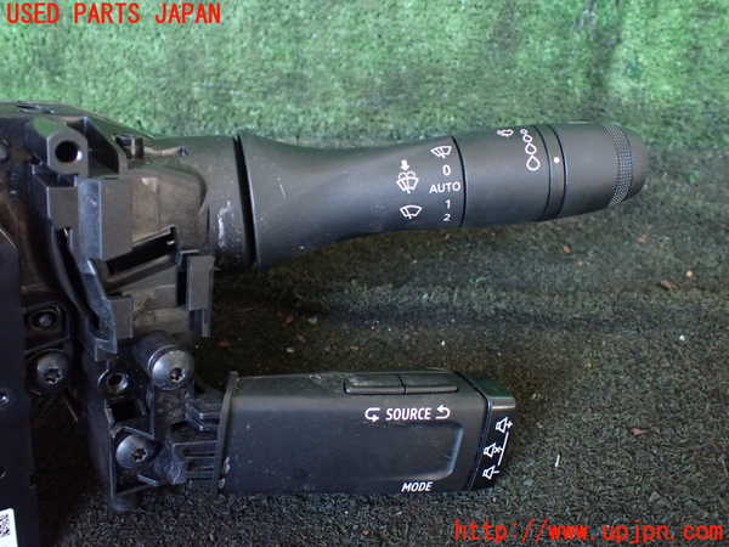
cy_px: 274
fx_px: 632
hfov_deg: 60.0
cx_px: 364
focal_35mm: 30
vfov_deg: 46.8
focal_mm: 5.4
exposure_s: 1/100
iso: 800
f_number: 2.3
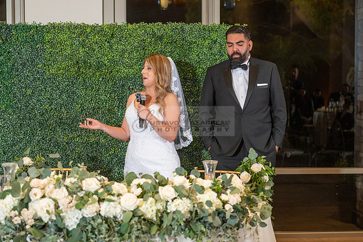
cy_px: 123
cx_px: 185
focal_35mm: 80
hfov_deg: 25.4
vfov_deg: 17.1
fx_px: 804
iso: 800
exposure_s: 1/160
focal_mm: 70
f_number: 3.5
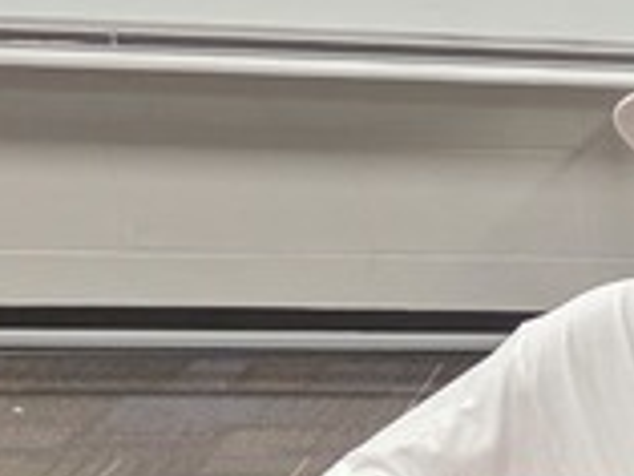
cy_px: 746
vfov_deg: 12.0
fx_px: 2145
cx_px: 1506
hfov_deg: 12.9
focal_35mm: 117
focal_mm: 6.3
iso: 400
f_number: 1.7
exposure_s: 1/120
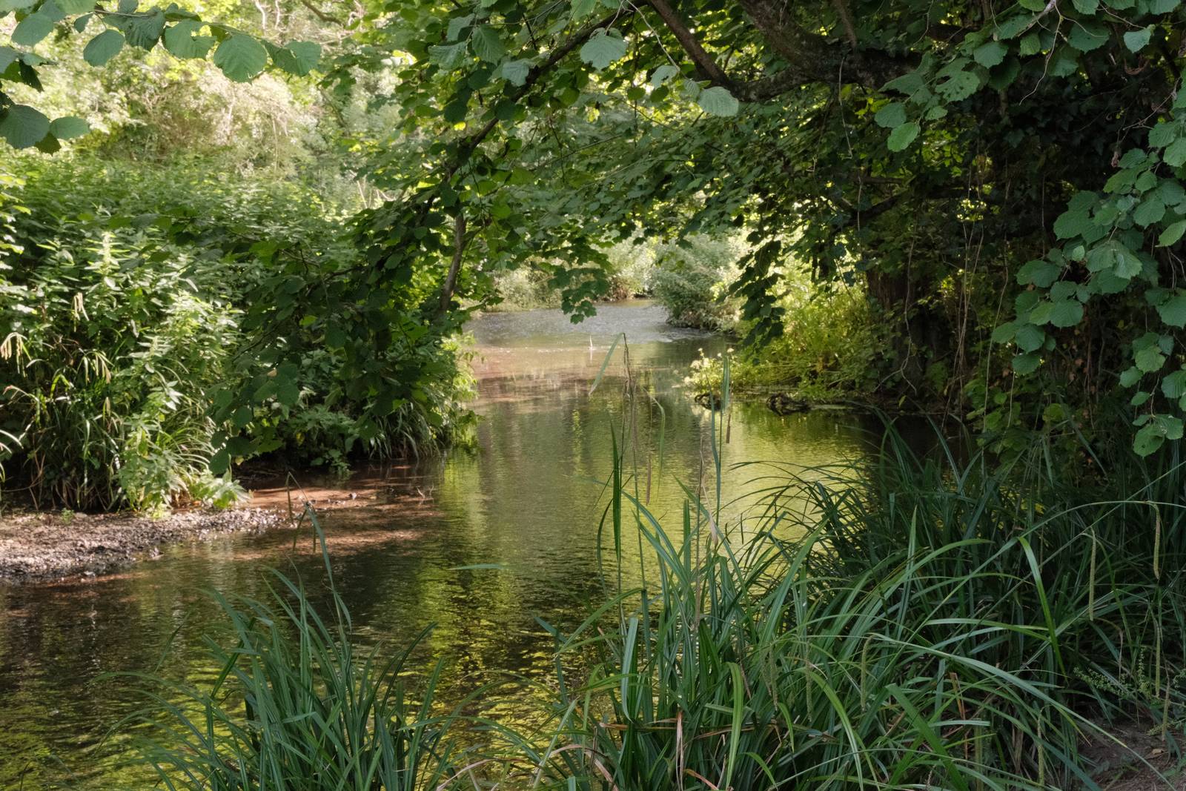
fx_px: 1680
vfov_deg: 26.5
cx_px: 593
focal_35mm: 51
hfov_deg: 38.9
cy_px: 396
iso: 4000
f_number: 10
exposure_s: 1/105
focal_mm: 34.2
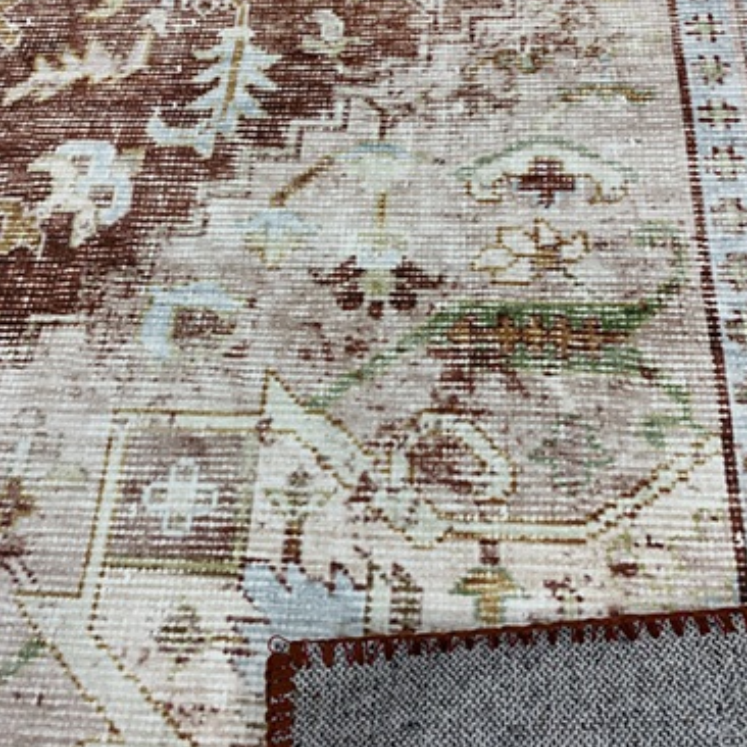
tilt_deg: -64.8
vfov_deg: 52.4
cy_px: 323
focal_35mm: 31
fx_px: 757
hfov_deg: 52.5
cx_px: 376
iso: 50
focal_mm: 4.25
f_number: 1.8
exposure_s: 1/100
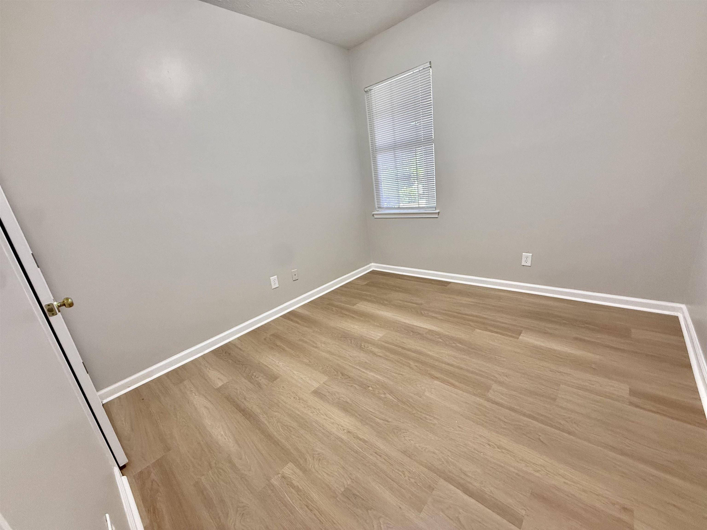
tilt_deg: -16.4
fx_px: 286
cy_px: 265
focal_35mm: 14
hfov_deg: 102.1
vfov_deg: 85.7
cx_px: 354
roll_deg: +7.9
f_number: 2.2
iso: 250
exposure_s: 1/60
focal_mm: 2.22
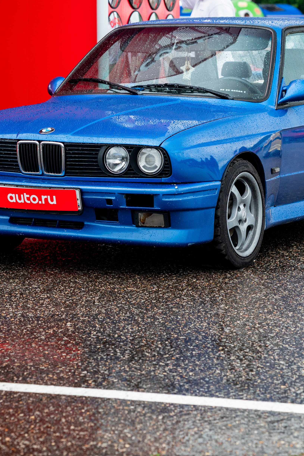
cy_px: 144
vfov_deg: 15.3
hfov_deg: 10.2
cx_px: 98
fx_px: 1696
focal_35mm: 134
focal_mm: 85
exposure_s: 1/800
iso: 400
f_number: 4.5
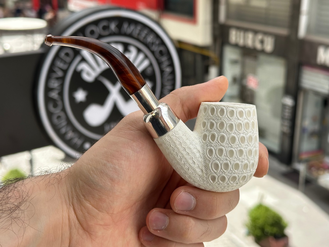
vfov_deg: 30.3
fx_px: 456
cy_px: 124
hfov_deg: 39.7
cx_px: 164
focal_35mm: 48
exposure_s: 1/1227
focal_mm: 6.86
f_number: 1.78
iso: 64
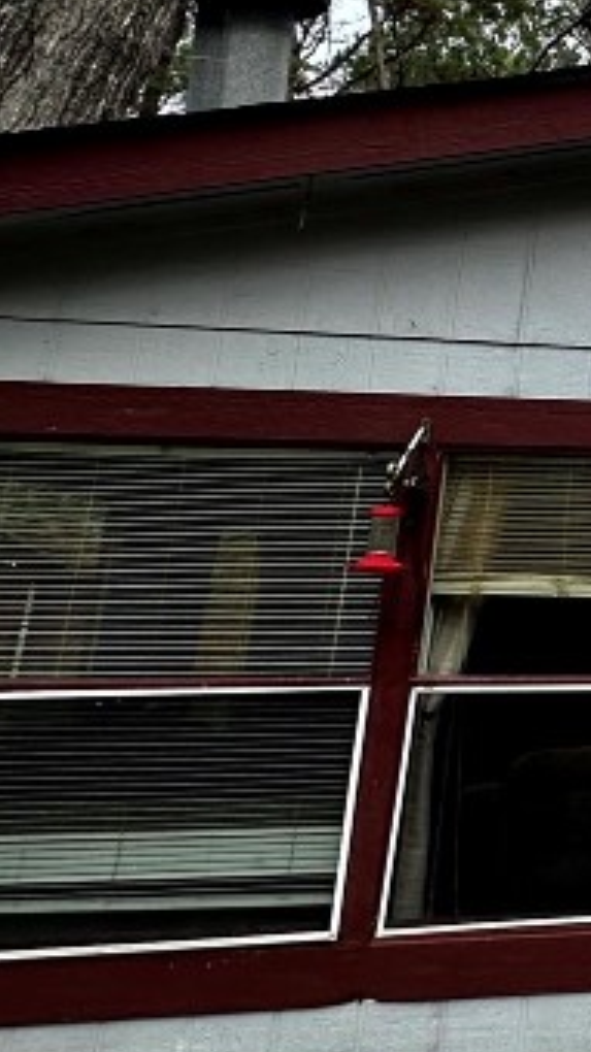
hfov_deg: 18.3
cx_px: 1151
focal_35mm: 46
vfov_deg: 44.0
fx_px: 1283
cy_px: 356
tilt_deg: +13.7
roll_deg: -1.0
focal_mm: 2.22
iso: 40
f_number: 2.2
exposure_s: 1/842
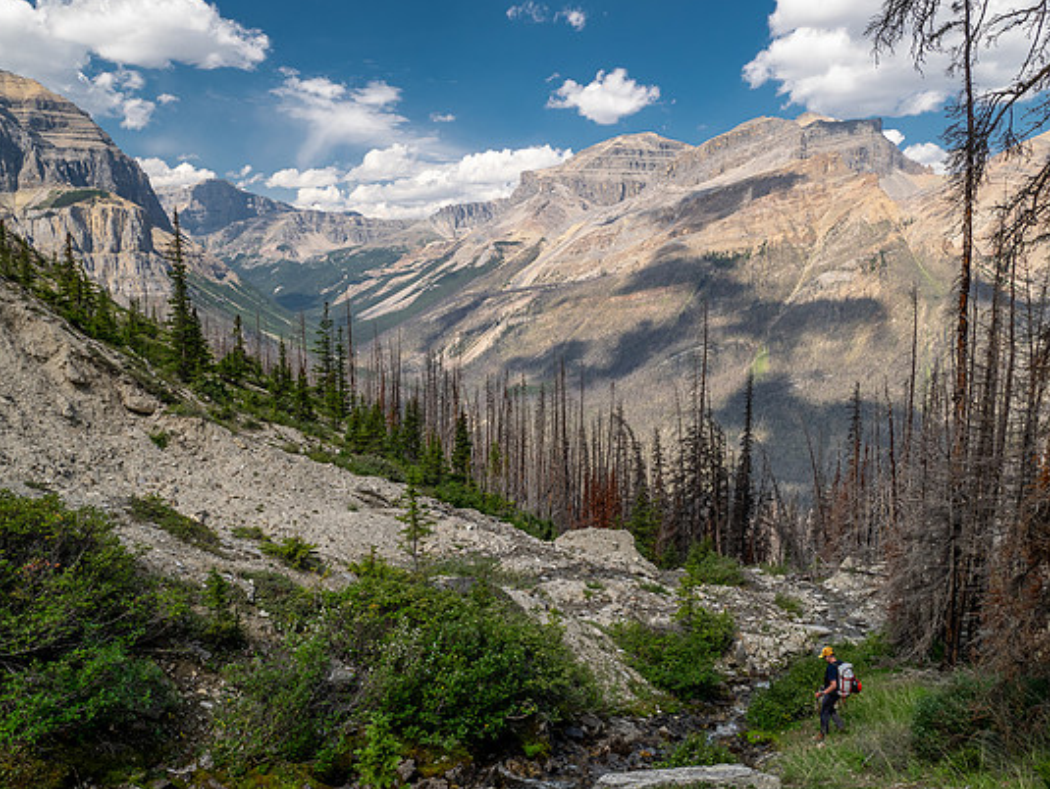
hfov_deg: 67.3
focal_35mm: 26
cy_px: 407
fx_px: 789
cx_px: 524
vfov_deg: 53.1
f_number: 8
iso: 200
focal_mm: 12
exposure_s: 1/100
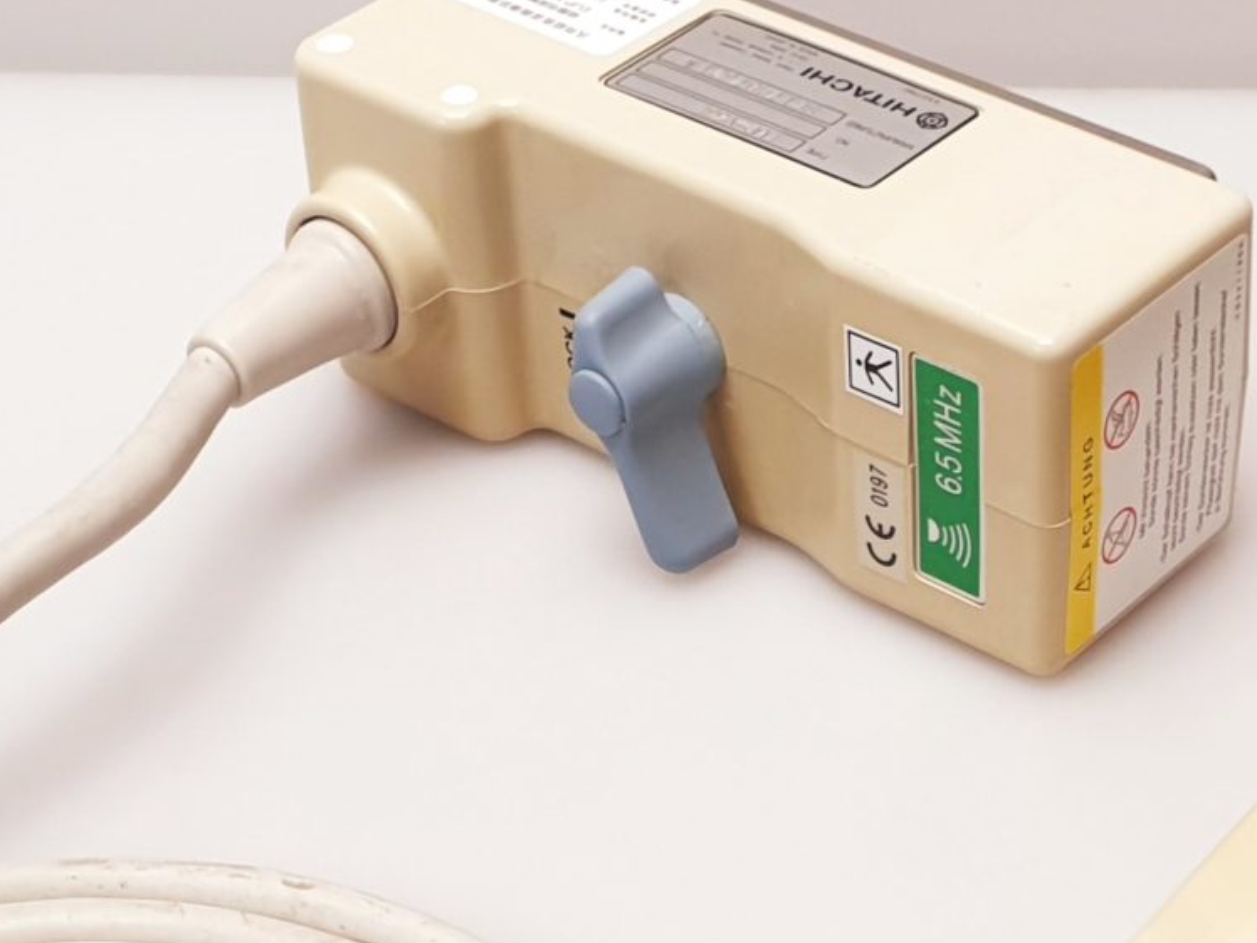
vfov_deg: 16.0
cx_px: 1002
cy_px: 1126
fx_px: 3232
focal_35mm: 89
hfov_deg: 21.7
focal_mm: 4.3
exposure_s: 1/50
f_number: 2.4
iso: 50
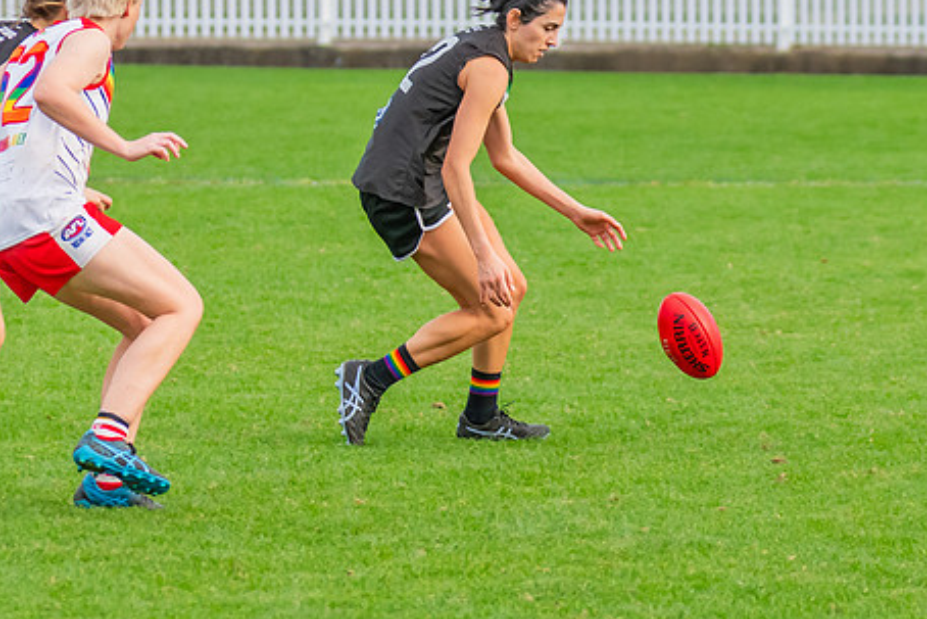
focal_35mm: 513
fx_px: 13213
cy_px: 158
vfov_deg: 2.7
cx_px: 445
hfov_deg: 4.0
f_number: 5
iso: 800
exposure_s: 1/1000
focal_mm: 170
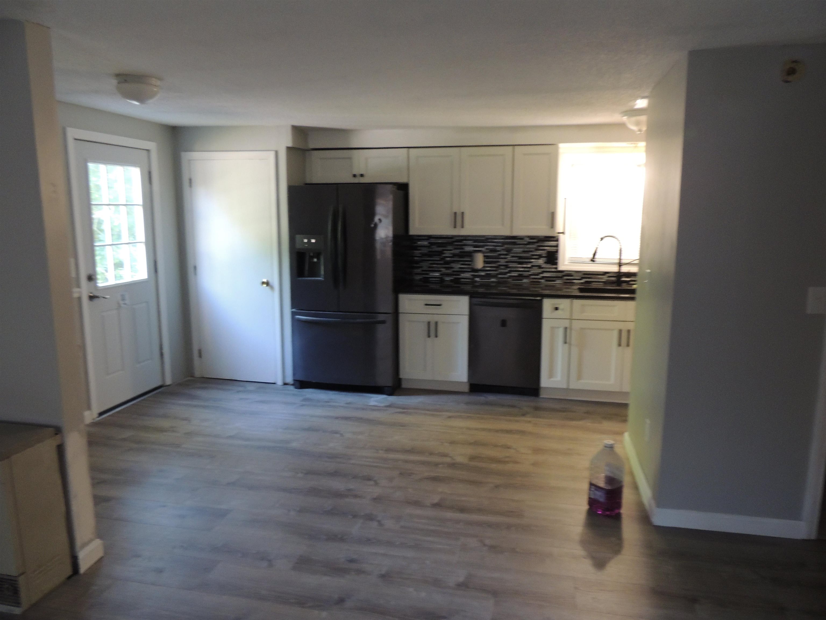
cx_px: 413
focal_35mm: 24
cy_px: 310
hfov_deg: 71.6
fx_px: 573
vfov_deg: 56.8
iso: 400
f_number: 3
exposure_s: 1/15
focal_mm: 4.3
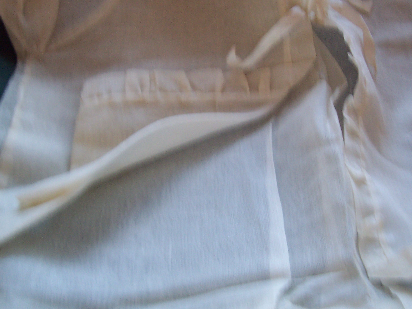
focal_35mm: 42
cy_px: 139
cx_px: 234
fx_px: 500
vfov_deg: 34.3
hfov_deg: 44.7
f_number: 2.8
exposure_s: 1/15
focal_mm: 5.6
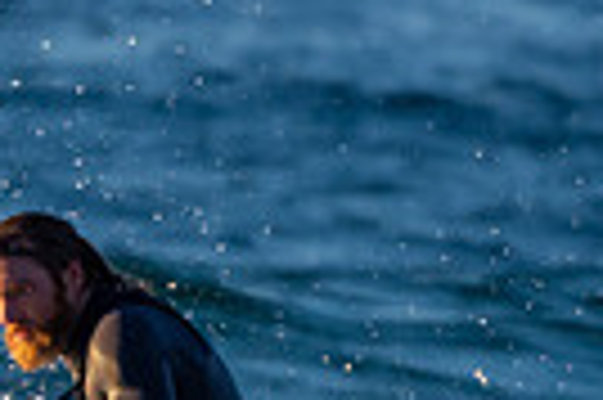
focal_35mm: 2474
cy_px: 645
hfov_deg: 0.8
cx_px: 40
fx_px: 41389
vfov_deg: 0.6
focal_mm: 380
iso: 560
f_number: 5.6
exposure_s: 1/1250
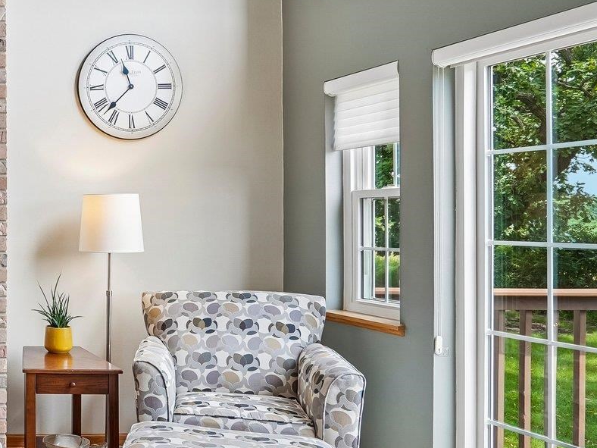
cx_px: -171
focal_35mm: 40
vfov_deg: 35.9
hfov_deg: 34.1
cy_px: 207
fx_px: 690
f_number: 8
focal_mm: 16
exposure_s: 1/15
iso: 400
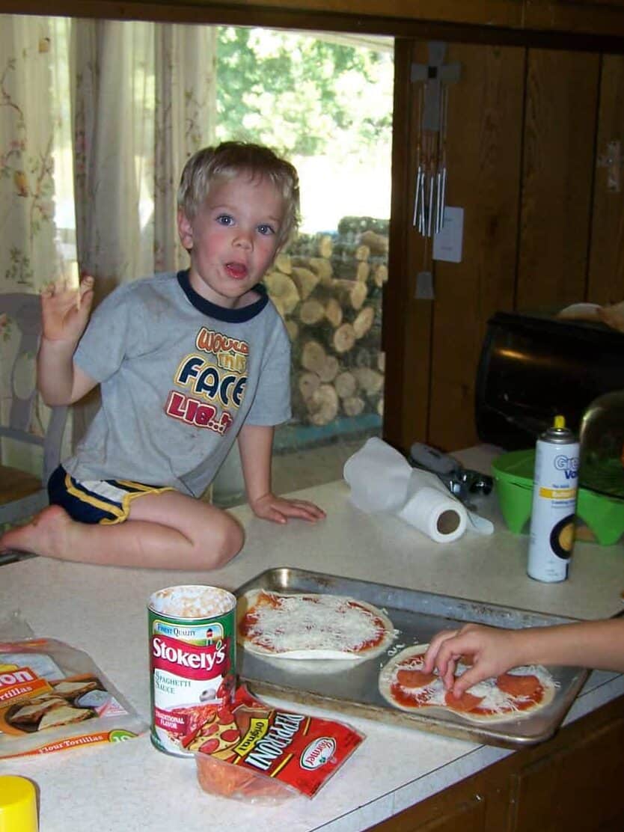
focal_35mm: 38
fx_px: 913
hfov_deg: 37.7
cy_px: 416
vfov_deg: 49.0
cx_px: 312
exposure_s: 1/64
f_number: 2.8
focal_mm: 6.3
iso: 96
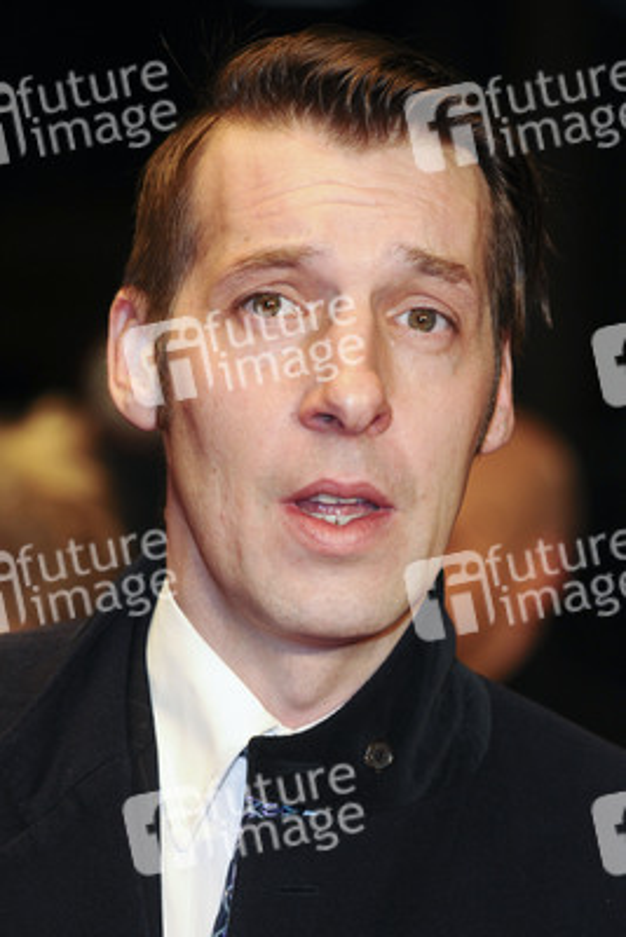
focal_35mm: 195
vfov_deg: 10.5
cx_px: 313
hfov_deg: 7.0
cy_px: 468
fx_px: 5081
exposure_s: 1/200
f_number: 4
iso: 500
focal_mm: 130
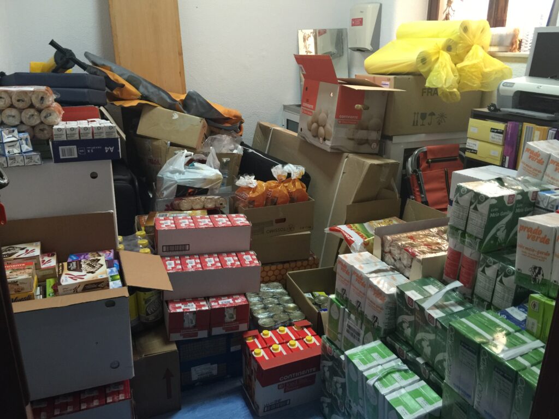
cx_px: 280
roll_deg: -0.6
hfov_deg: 61.7
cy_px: 210
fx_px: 468
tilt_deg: -19.2
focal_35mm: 29
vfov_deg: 48.2
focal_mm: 4.15
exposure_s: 1/17
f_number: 2.2
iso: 100
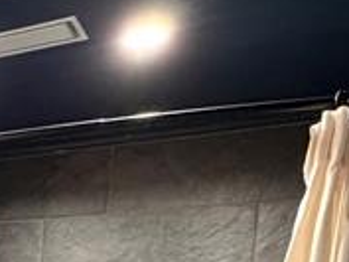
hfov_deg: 19.4
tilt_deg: -3.8
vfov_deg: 16.2
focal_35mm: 81
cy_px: 427
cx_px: -241
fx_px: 817
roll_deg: -2.5
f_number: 2.2
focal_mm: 2.22
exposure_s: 1/60
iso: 800
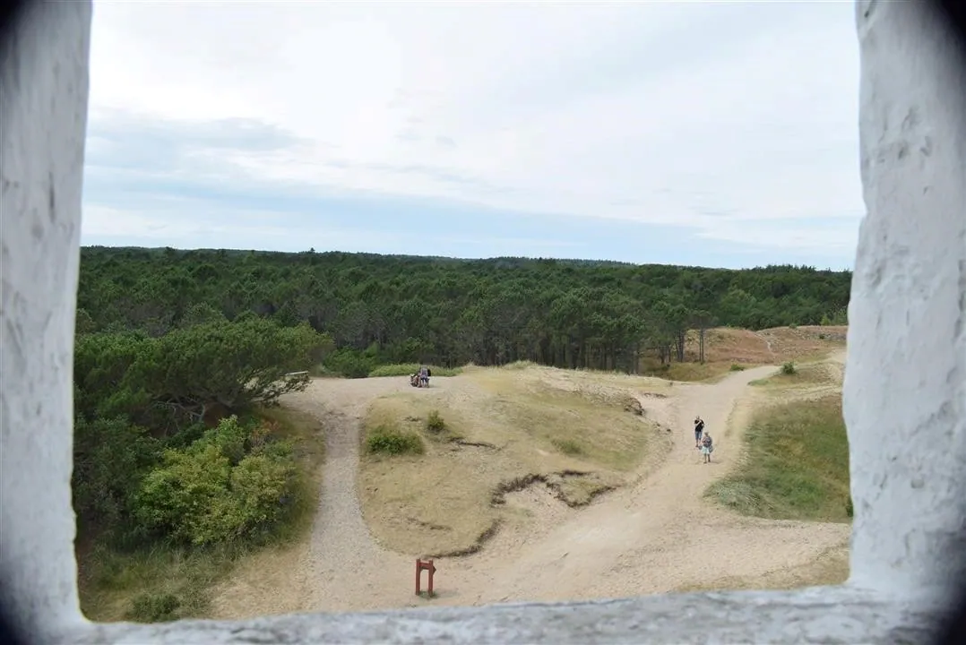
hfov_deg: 67.4
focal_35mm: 27
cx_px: 483
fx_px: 725
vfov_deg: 48.0
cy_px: 322
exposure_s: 1/250
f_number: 8
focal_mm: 18
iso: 220
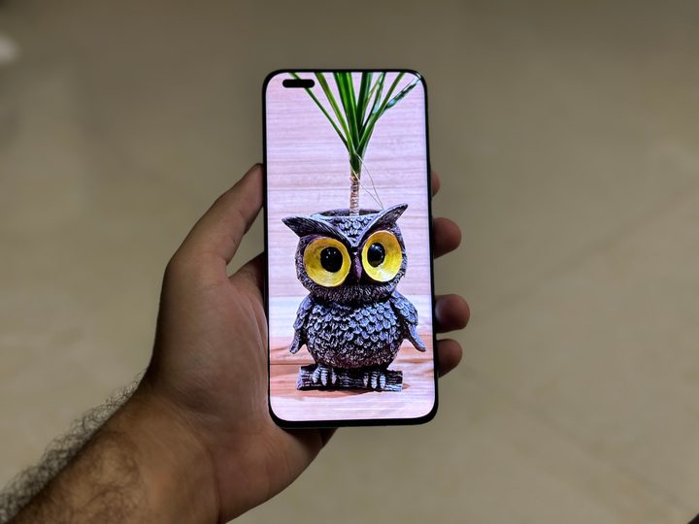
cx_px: 350
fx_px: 969
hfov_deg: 39.7
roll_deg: -1.7
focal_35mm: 48
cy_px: 262
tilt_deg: -33.9
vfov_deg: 30.3
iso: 64
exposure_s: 1/141
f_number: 1.78
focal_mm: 6.86
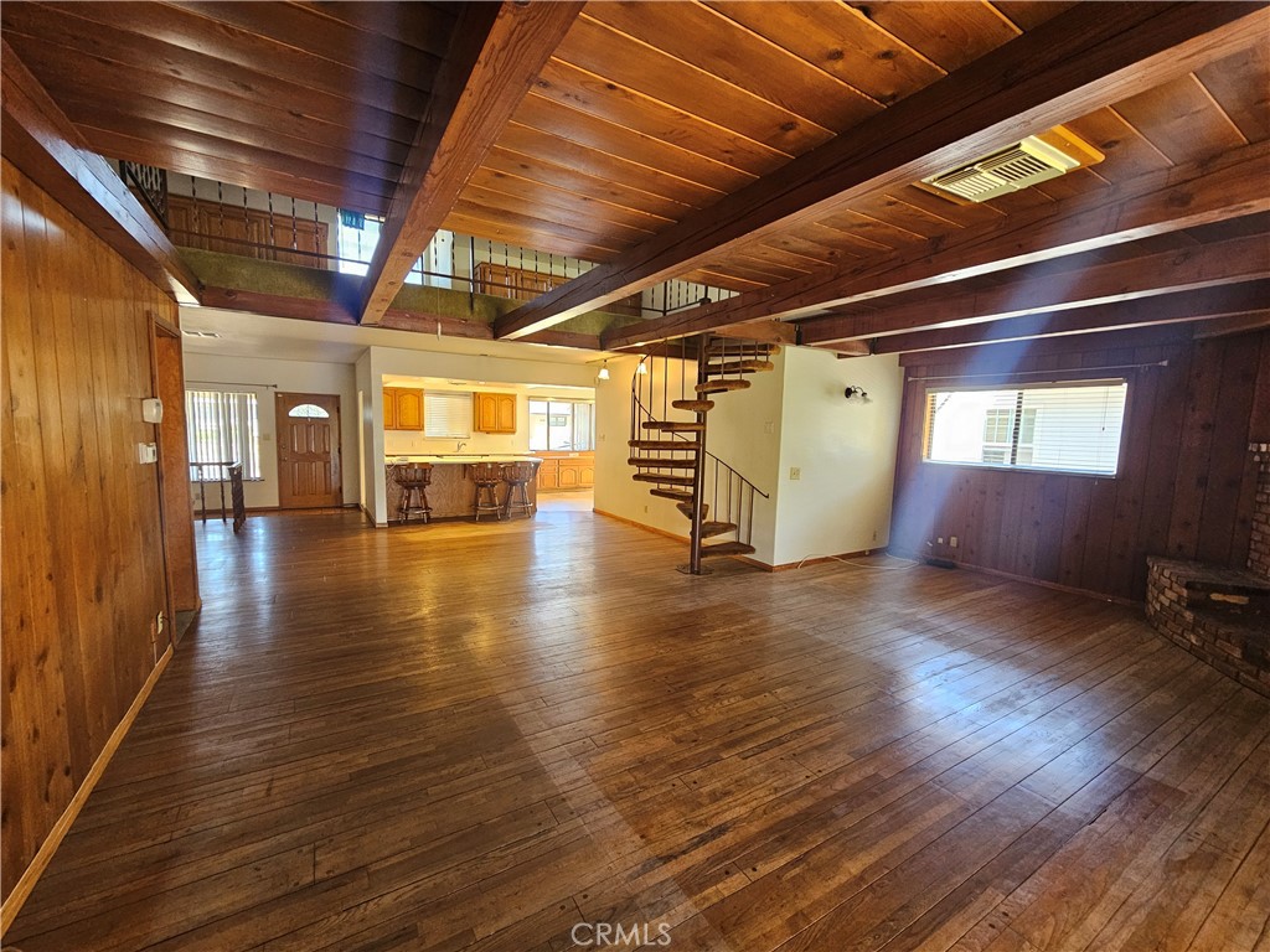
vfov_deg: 89.9
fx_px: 477
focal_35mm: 13
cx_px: 635
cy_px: 476
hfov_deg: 106.2
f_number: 2.2
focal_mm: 2.2
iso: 250
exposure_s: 1/60
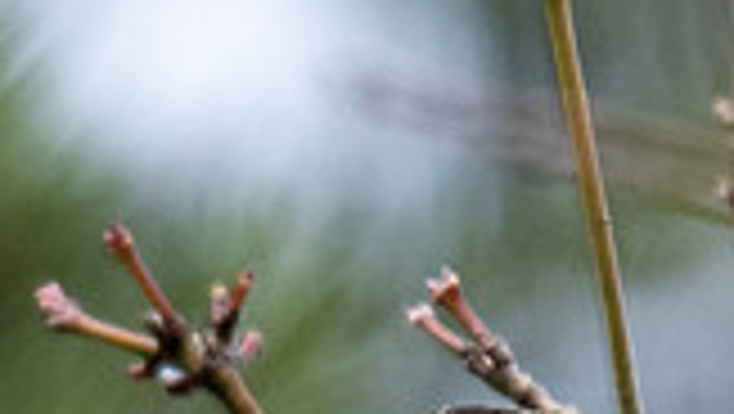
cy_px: 536
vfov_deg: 0.3
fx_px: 83057
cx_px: 544
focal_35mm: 4264
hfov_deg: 0.5
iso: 560
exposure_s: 1/400
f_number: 5.6
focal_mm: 500
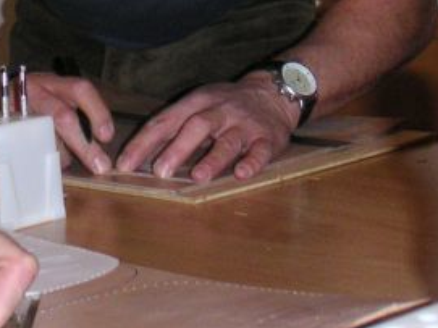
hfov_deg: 16.9
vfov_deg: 12.6
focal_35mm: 115
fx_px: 1454
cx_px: 30
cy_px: -50
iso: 160
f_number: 2.8
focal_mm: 6
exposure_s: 1/45
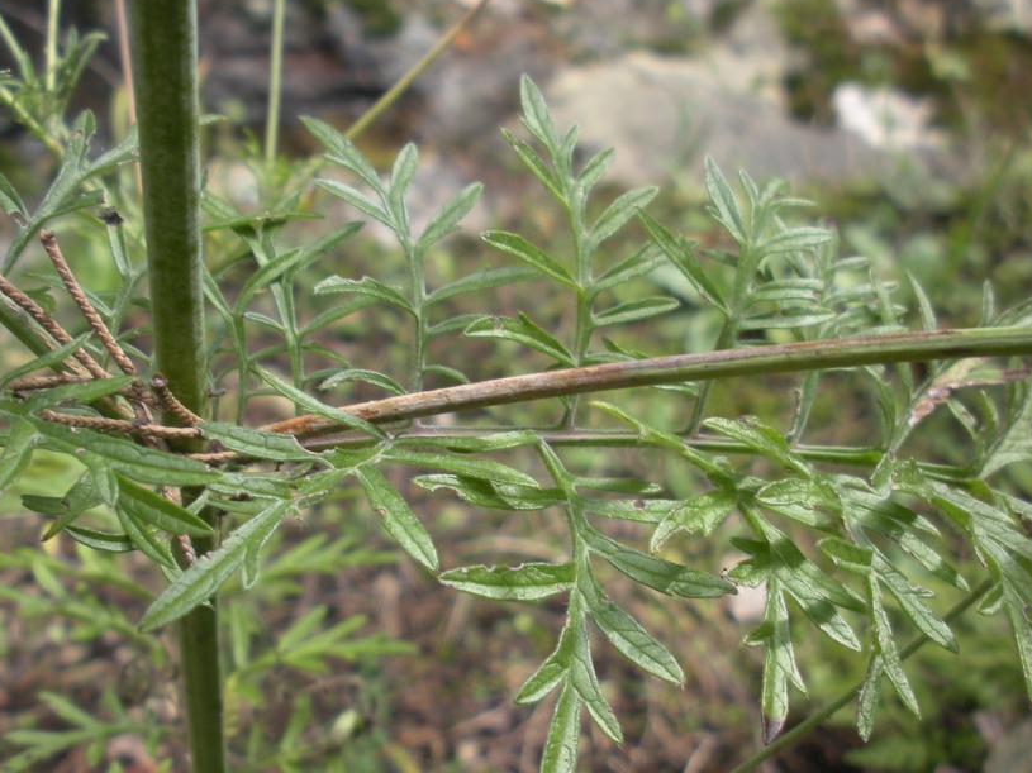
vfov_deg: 32.8
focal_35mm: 44
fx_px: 1312
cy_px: 449
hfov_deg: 42.9
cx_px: 537
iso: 81
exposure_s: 1/59.5
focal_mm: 6.3
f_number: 3.5
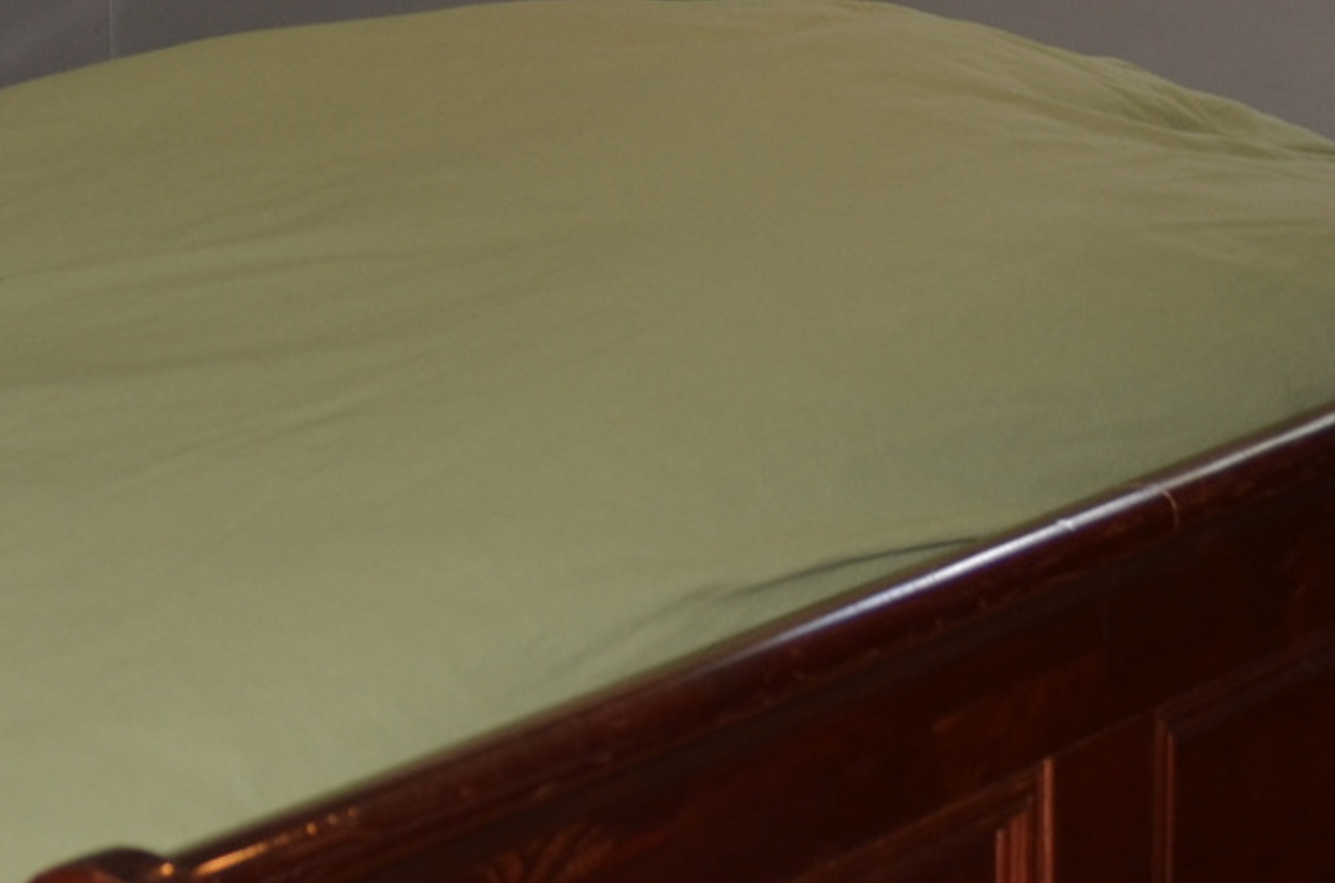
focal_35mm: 121
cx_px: 84
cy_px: -86
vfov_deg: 11.1
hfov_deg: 16.7
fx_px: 4477
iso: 200
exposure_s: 1/60
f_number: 3.8
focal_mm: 22
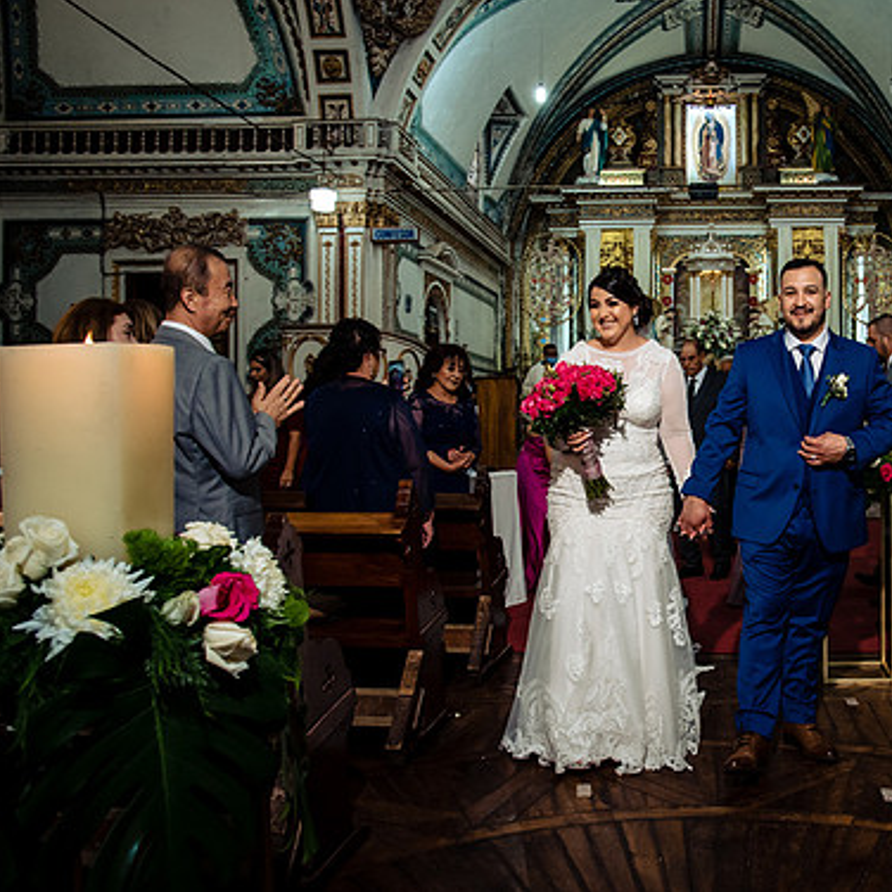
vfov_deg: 49.7
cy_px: 435
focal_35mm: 33
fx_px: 962
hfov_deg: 47.9
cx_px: 669
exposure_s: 1/100
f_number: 6.3
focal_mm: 24
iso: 2000
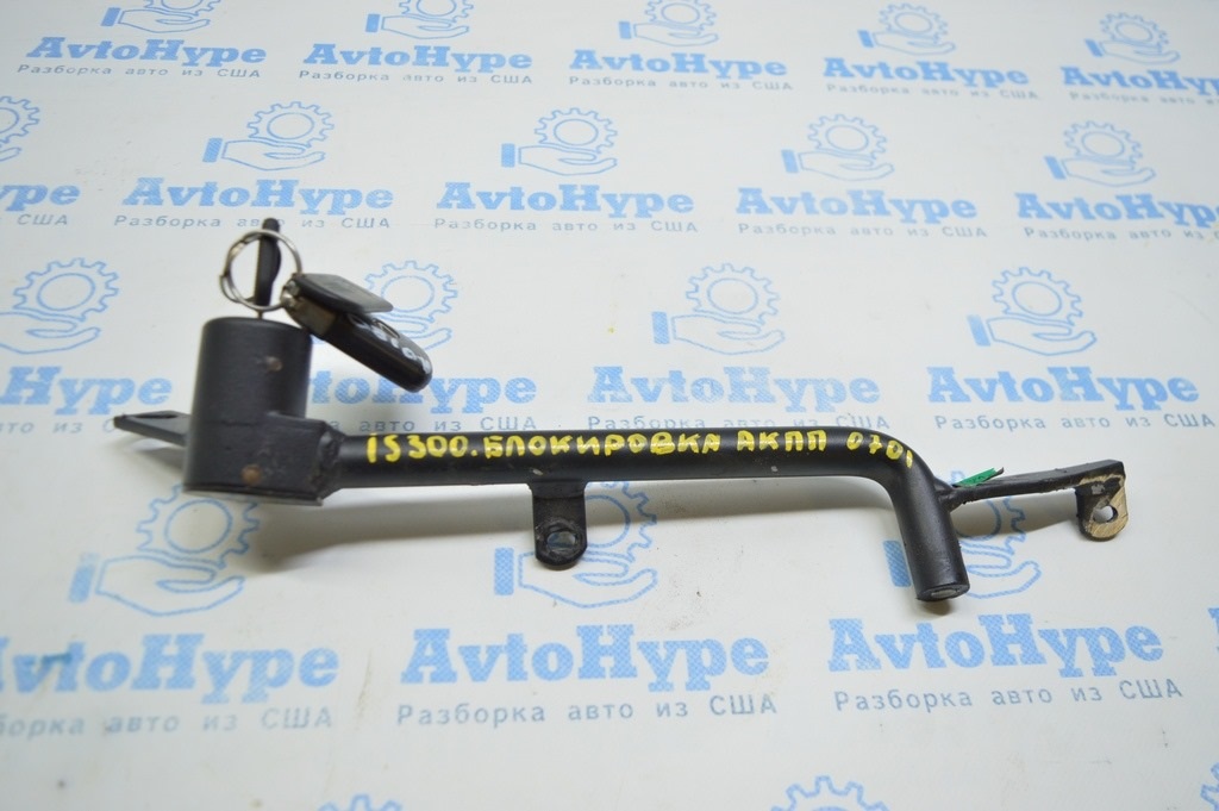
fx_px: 1066
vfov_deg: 41.6
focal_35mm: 32
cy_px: 406
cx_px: 610
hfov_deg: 59.5
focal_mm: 21
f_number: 3.8
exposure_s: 1/60
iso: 400
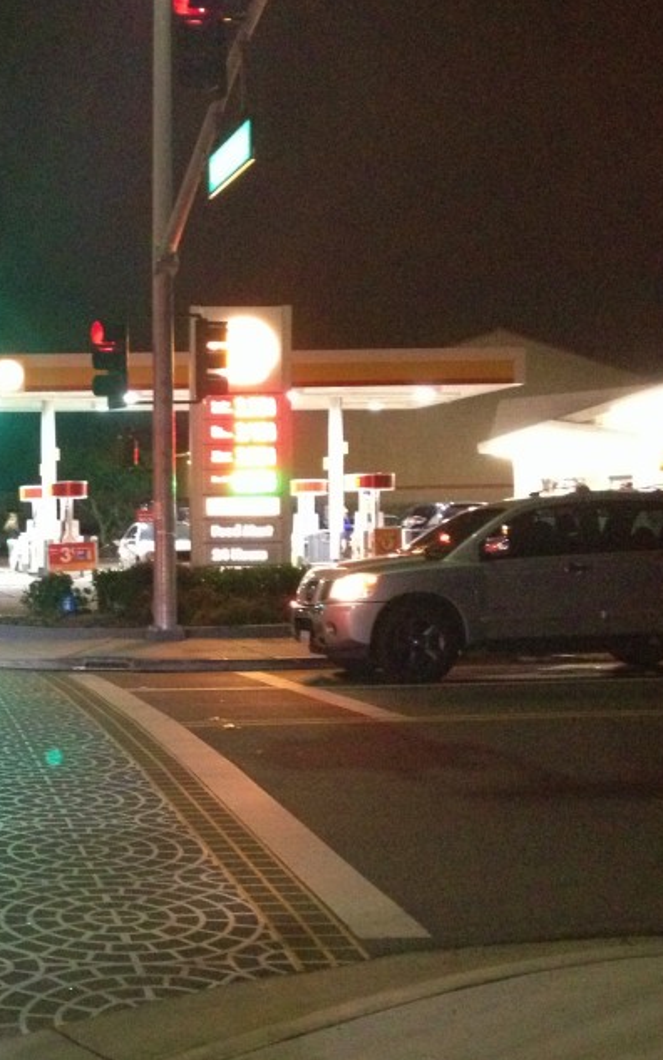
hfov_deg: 21.0
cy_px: 583
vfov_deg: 34.0
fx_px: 1733
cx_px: 15
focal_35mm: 60
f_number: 2.4
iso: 640
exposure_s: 1/15
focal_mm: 4.28
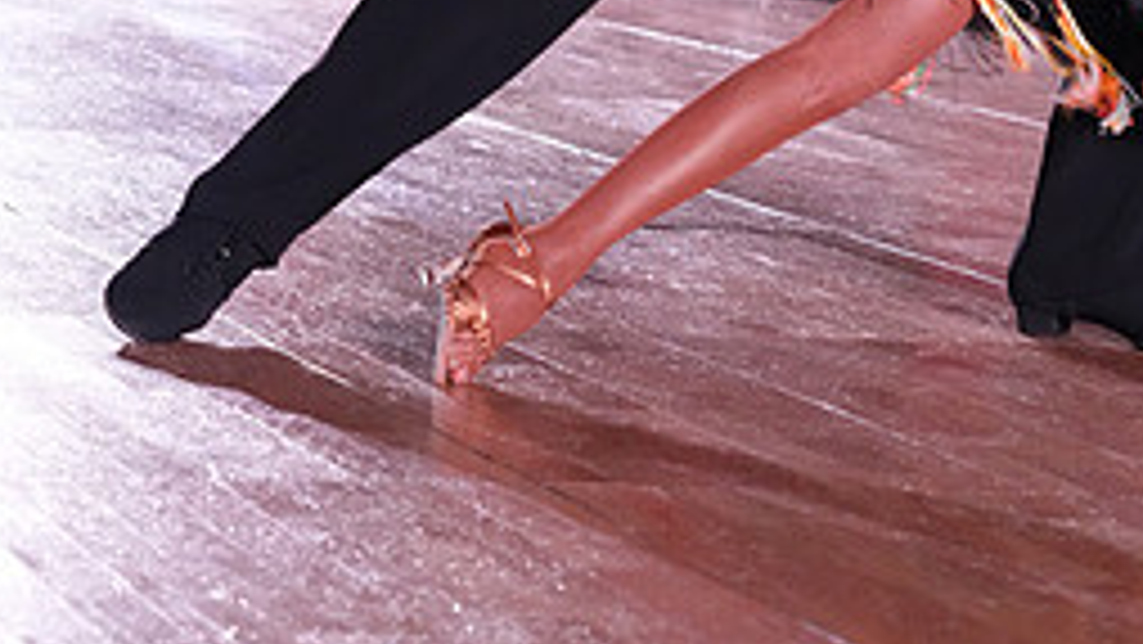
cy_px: -315
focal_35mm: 163
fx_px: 4941
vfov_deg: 7.3
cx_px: 763
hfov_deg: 13.2
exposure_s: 1/320
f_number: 5
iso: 5000
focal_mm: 68
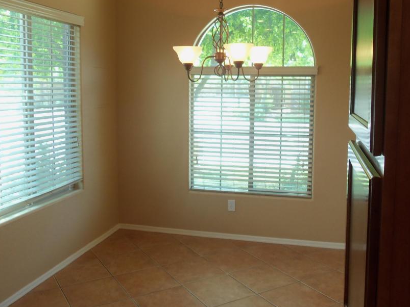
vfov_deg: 38.6
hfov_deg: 50.1
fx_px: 438
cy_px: 141
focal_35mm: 37
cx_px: 216
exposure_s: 1/30
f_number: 3.4
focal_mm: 5.2
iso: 80
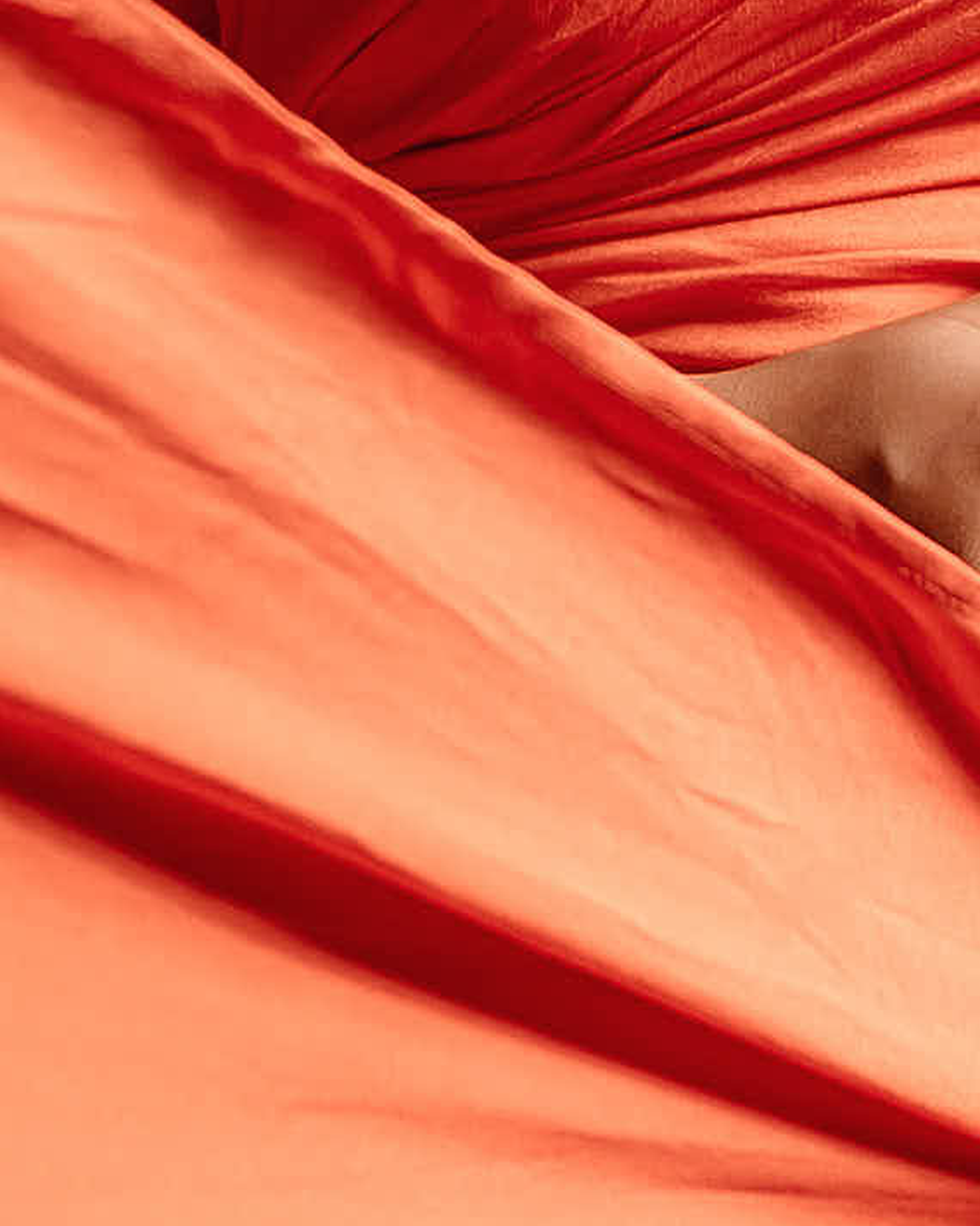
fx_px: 10951
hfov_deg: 5.1
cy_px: -512
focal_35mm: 302
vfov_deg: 6.3
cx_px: 1077
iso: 250
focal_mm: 38
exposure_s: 1/1000
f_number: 2.8
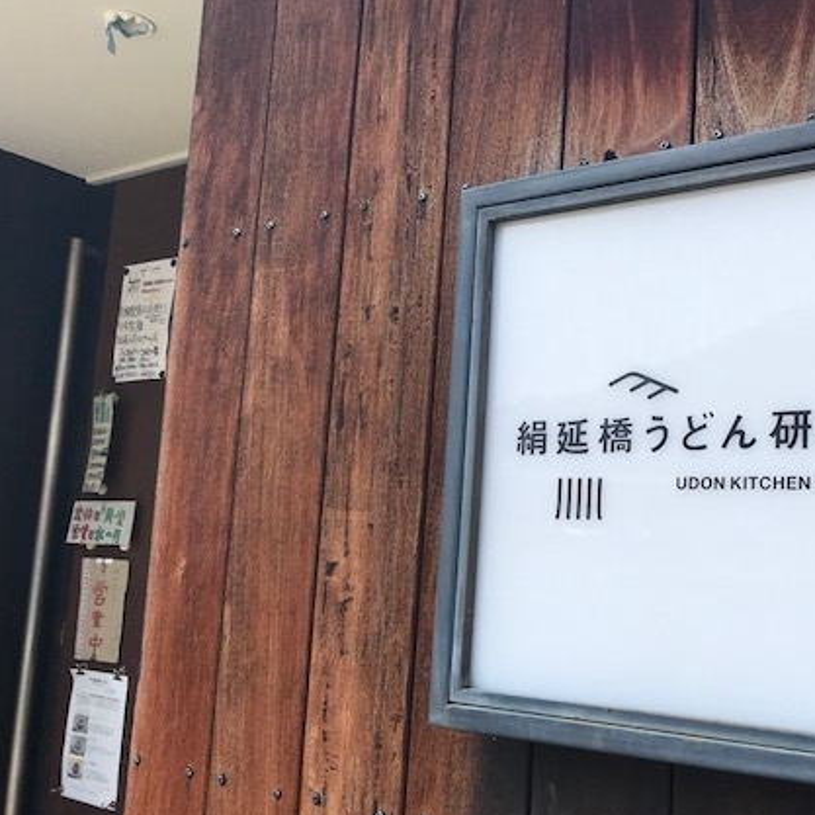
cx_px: 577
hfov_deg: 42.9
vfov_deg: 43.8
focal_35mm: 38
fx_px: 1012
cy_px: 432
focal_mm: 3.99
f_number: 1.8
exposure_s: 1/967
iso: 20
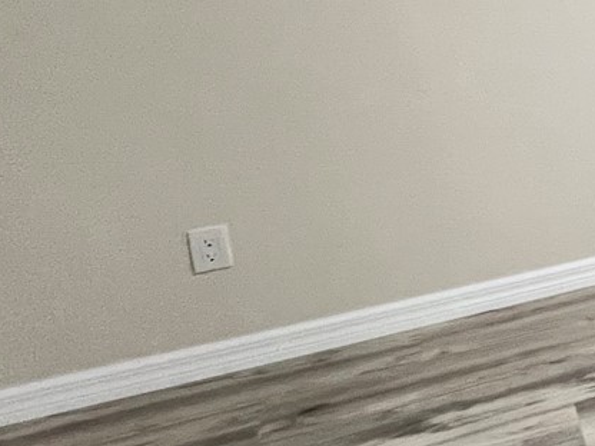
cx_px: 1130
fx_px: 859
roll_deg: -1.4
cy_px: -11
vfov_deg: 27.3
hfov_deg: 20.8
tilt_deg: -9.0
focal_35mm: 50
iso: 640
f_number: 1.8
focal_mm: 1.57
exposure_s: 1/60
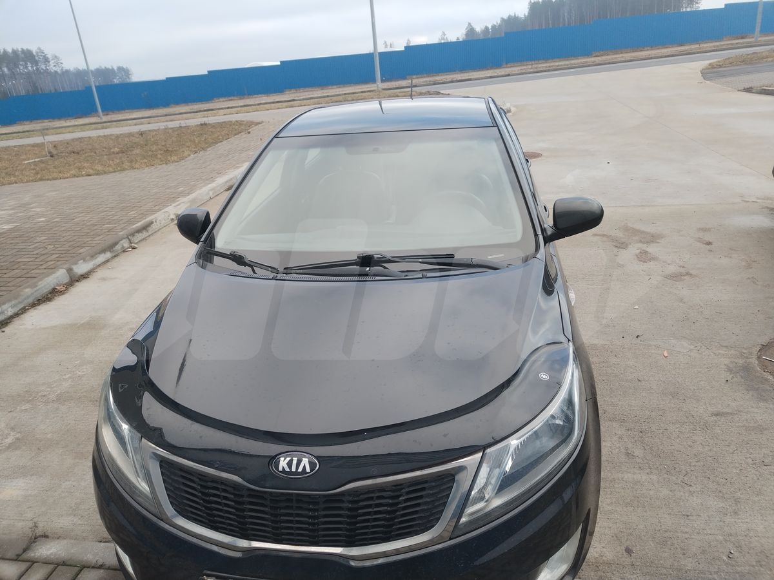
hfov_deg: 67.3
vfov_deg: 53.1
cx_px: 387
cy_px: 290
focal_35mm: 26
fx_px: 581
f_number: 1.8
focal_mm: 4.75
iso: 100
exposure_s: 1/139
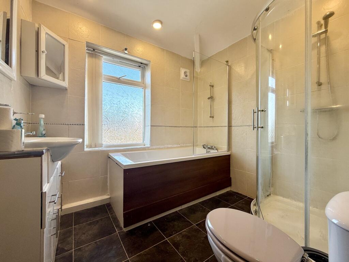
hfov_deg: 102.1
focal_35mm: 14
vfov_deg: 85.7
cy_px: 131
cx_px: 174
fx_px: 141
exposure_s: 1/151
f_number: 2.2
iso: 64
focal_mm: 2.22
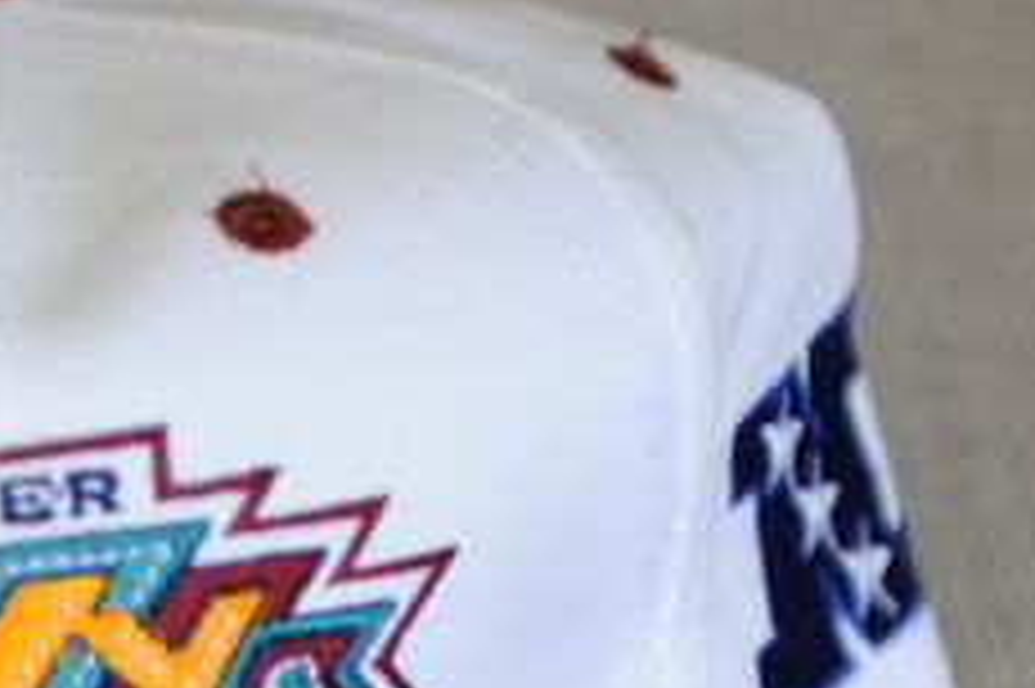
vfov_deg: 5.6
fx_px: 7010
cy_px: 827
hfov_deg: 8.4
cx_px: 22
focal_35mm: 244
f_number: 2.8
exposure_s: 1/20
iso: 200
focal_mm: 70
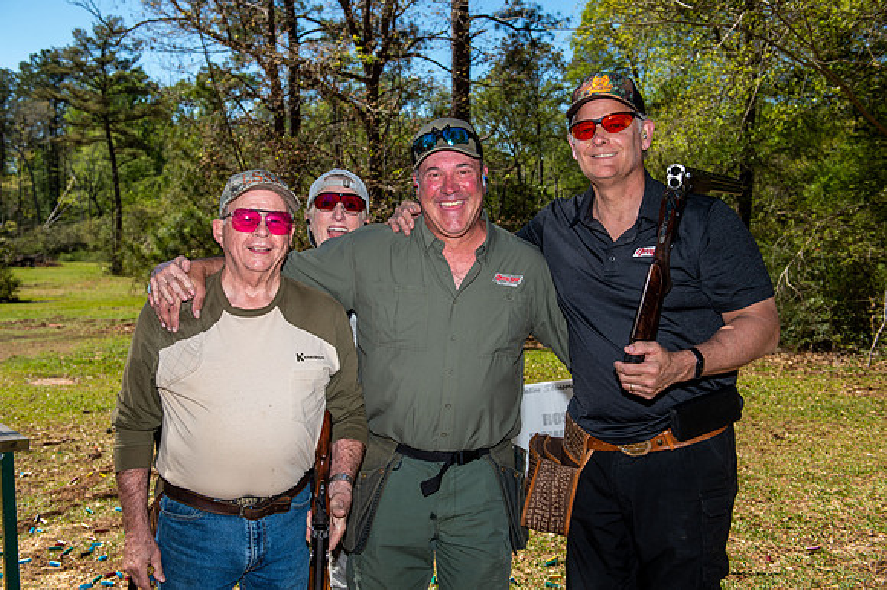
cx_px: 444
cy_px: 295
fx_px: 936
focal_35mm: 38
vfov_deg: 35.0
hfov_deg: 50.7
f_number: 5.6
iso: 50
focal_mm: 38
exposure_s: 1/250
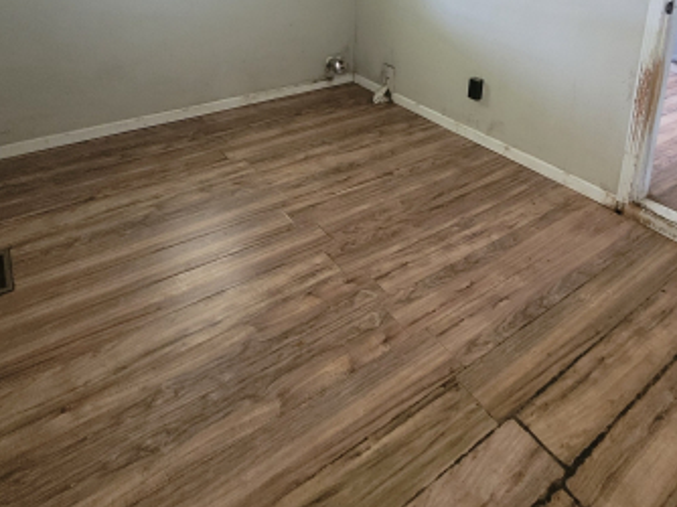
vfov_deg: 48.2
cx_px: 412
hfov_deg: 66.6
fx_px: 508
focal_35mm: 26
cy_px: 63
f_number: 2.2
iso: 320
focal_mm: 1.74
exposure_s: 1/40
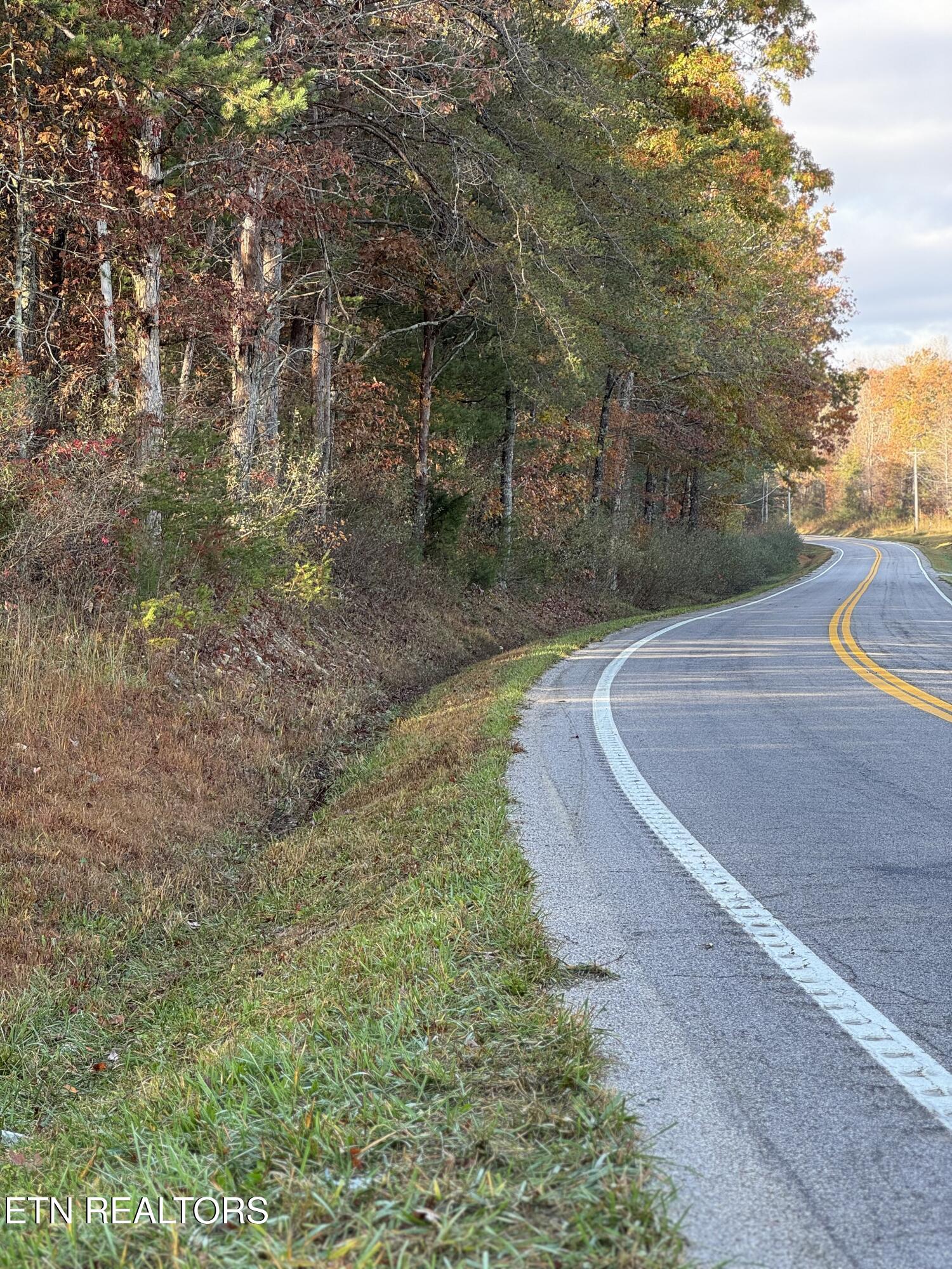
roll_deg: +0.8
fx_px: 2824
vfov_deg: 25.3
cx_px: 476
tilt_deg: -2.4
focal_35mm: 77
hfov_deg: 19.1
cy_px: 634
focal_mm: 9
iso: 50
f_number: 2.8
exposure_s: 1/99
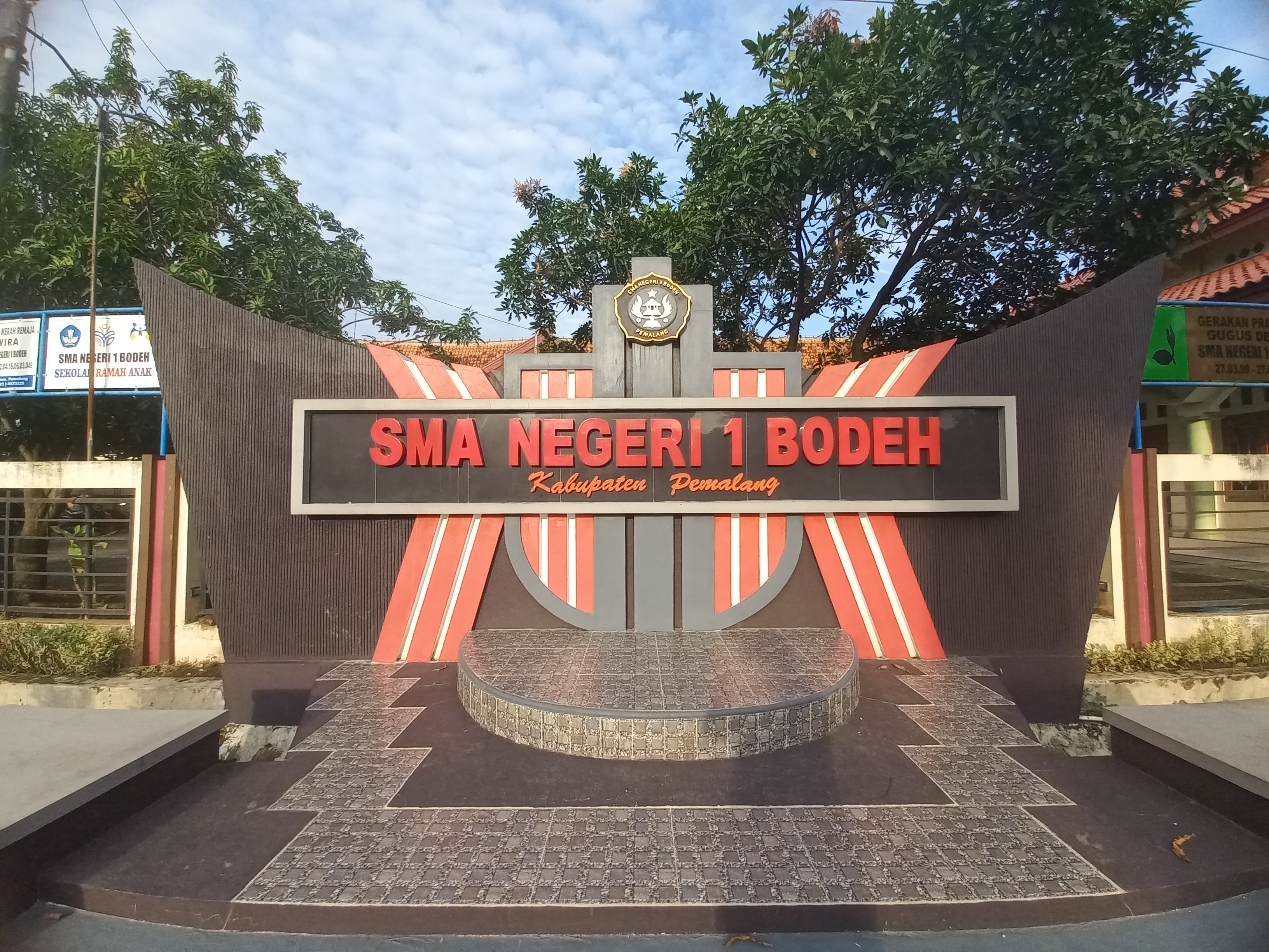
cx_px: 634
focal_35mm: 13
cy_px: 476
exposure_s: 1/495
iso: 40
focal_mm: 1.42
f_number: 2.2
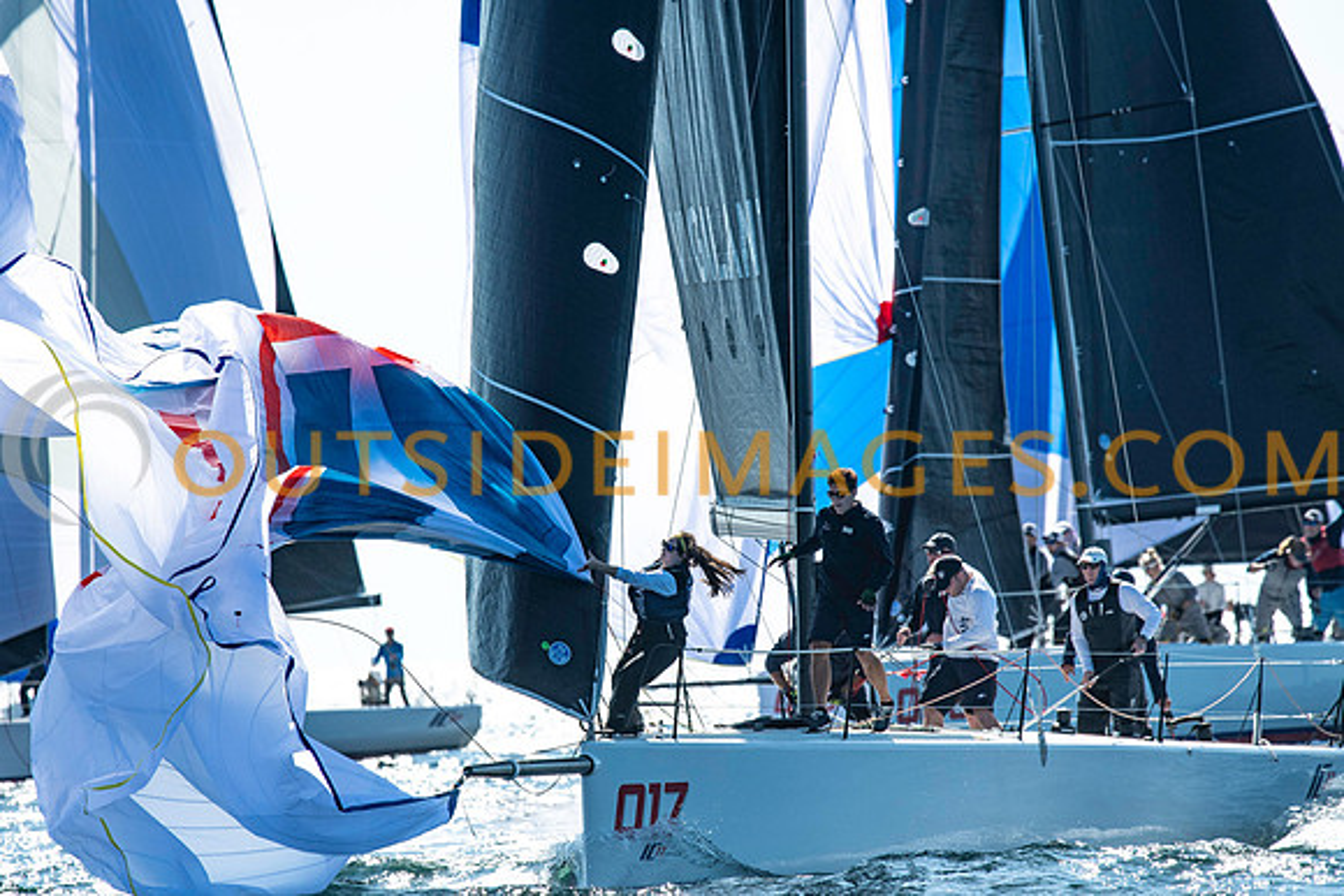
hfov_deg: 4.6
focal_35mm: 450
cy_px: 448
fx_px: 16803
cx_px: 672
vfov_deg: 3.1
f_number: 5
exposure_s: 1/4000
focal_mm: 300
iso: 320
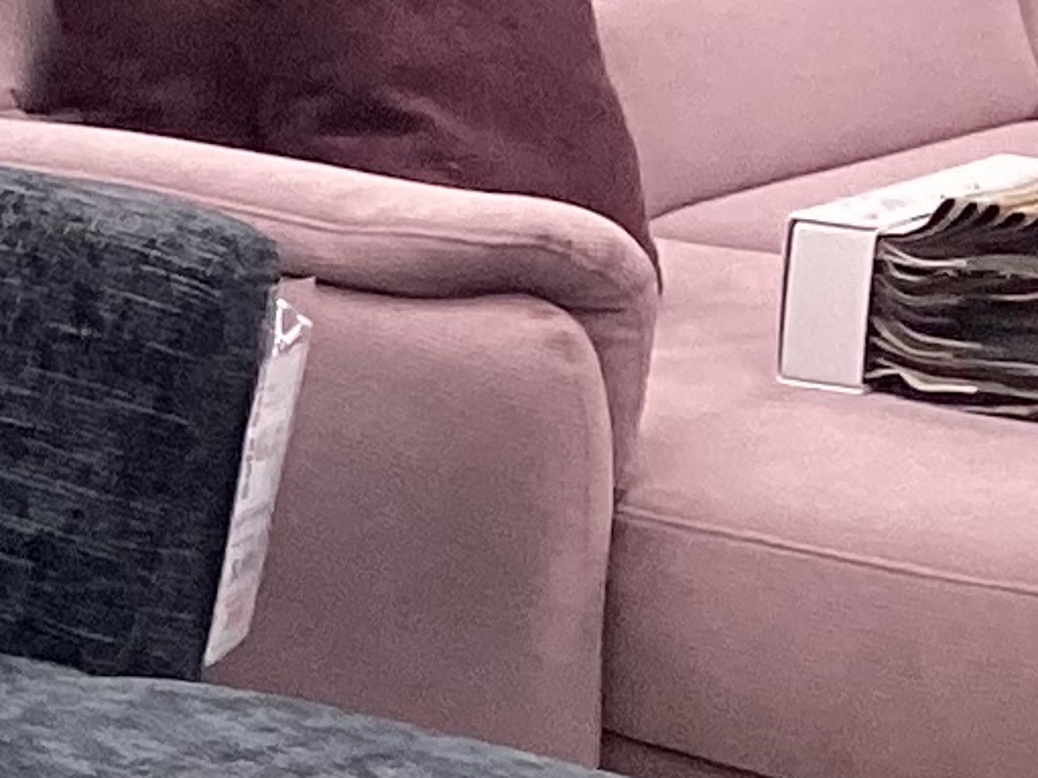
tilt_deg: -22.5
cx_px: -1257
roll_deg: -0.5
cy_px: 1213
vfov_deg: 7.4
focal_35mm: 198
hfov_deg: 9.2
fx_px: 5936
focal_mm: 3.3
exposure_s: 1/50
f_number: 2.4
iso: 160
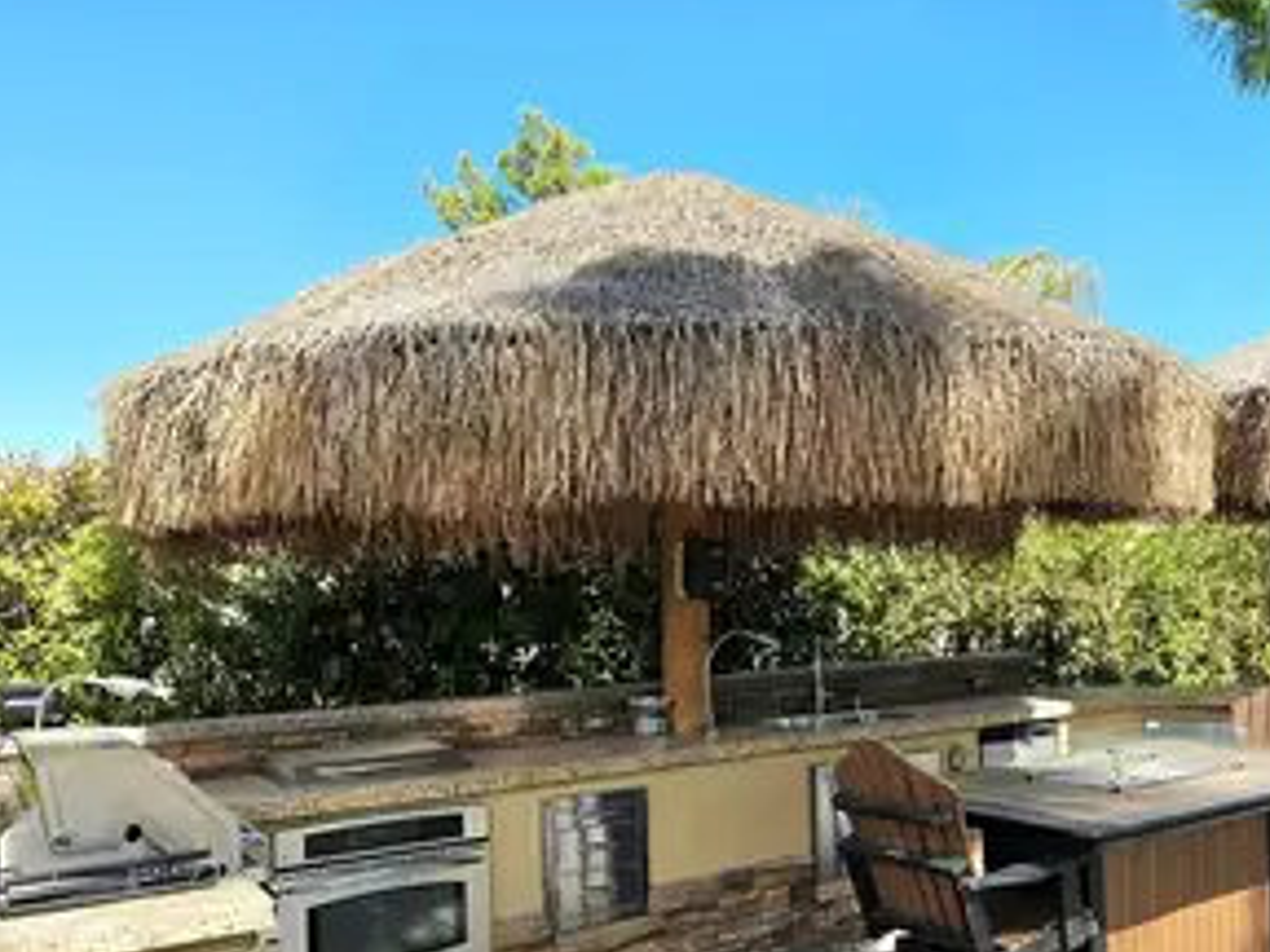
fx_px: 1174
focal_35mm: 32
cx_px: 789
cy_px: 599
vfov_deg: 43.8
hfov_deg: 56.2
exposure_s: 1/909
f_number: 1.8
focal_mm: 5.4
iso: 25
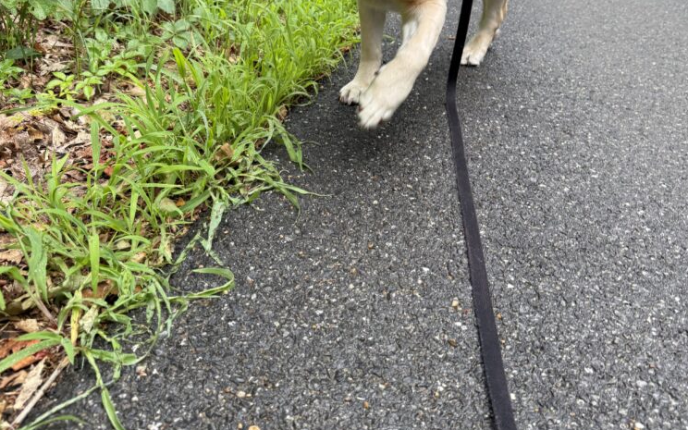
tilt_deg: -21.8
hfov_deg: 55.3
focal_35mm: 35
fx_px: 656
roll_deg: -3.3
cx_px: 353
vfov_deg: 35.8
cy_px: 131
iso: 100
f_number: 1.78
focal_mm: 6.76
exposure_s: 1/121
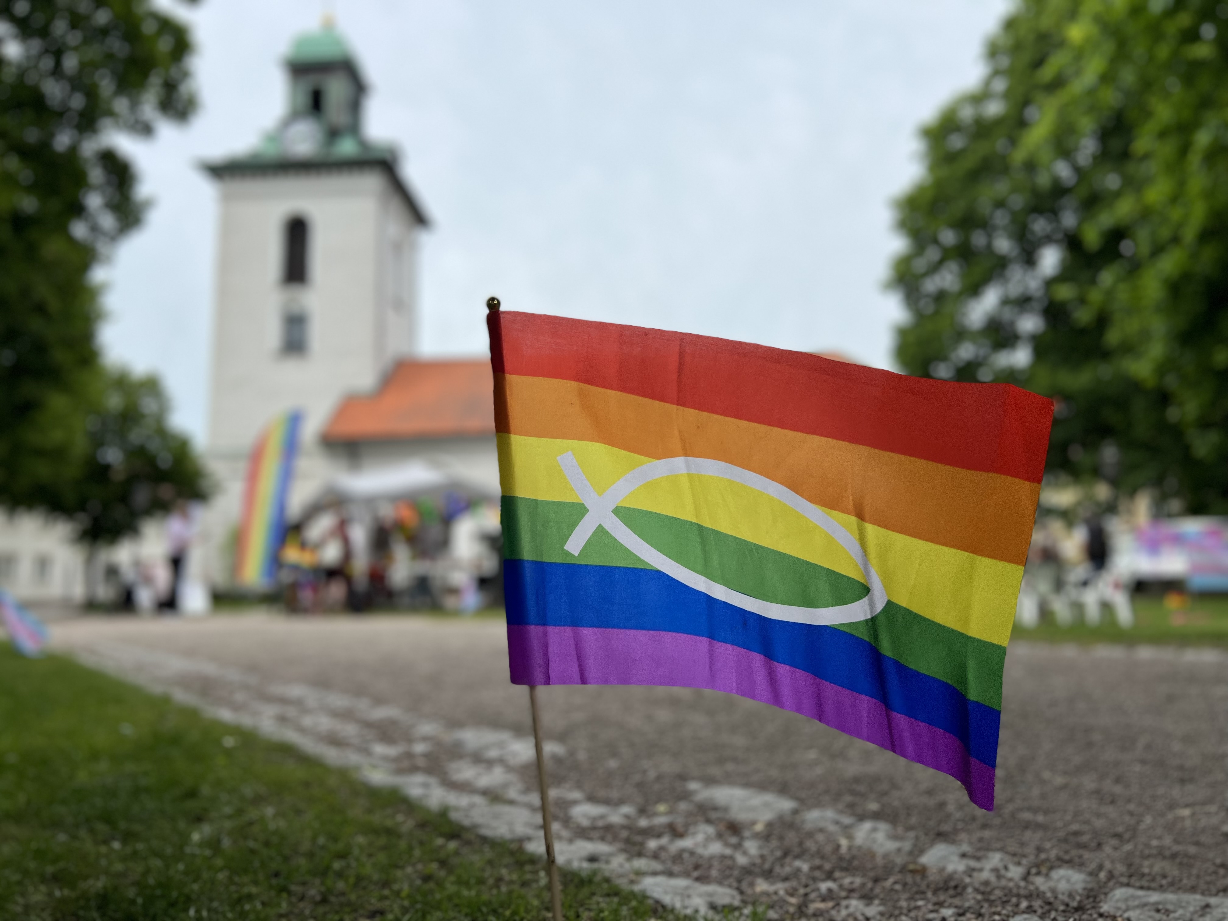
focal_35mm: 26
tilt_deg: +7.7
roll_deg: +0.4
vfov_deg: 53.1
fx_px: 922
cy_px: 460
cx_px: 614
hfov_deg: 67.3
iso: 50
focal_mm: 5.7
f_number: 1.5
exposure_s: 1/4274
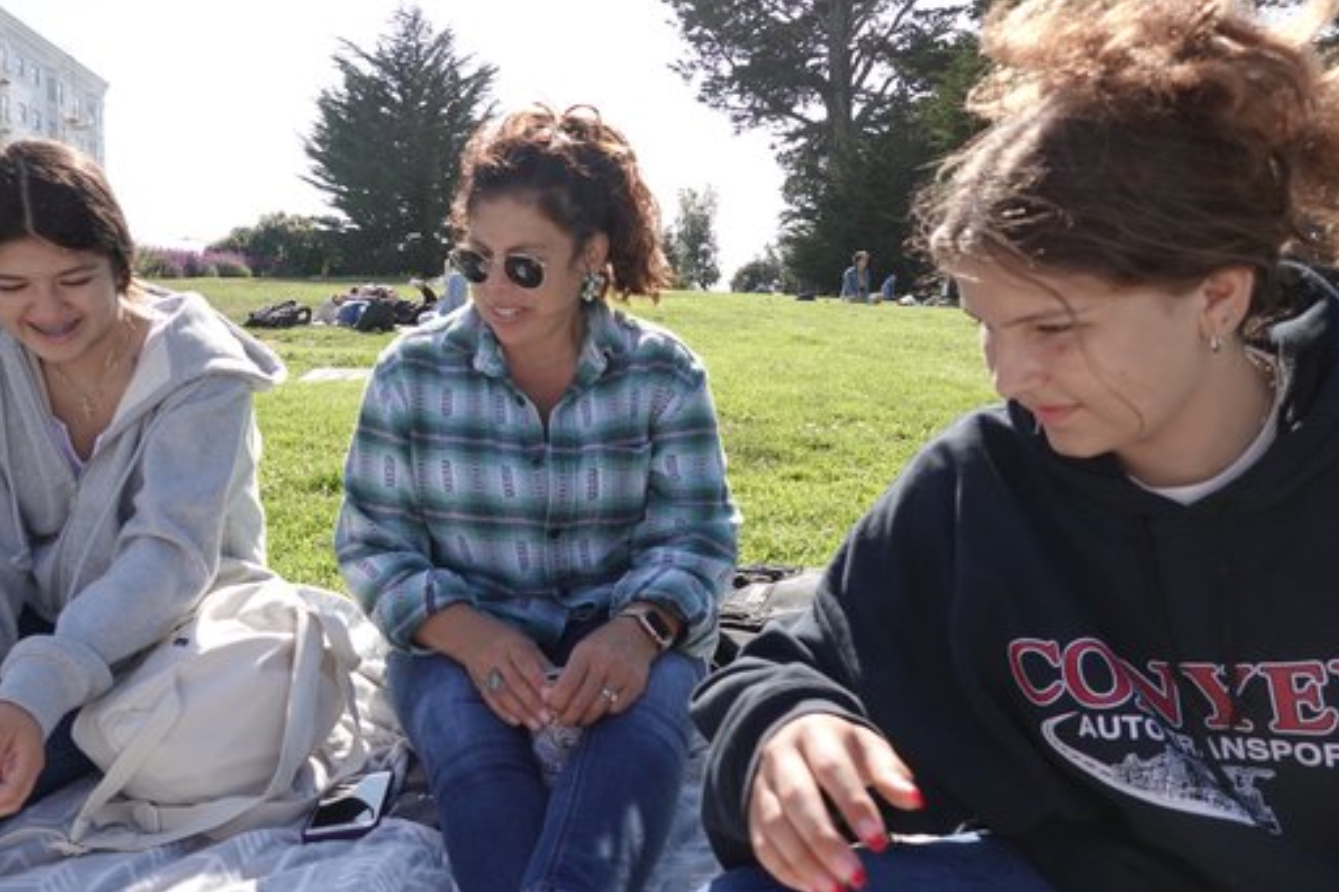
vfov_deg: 43.6
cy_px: 447
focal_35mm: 30
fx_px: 1115
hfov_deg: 61.6
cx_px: 565
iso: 100
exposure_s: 1/640
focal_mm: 9
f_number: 2.8
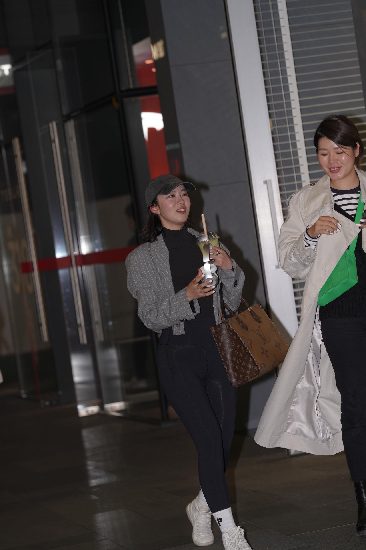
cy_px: 275
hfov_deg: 10.2
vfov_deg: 15.2
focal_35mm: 135
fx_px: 2059
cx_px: 183
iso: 640
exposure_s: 1/200
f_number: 4.5
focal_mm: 135
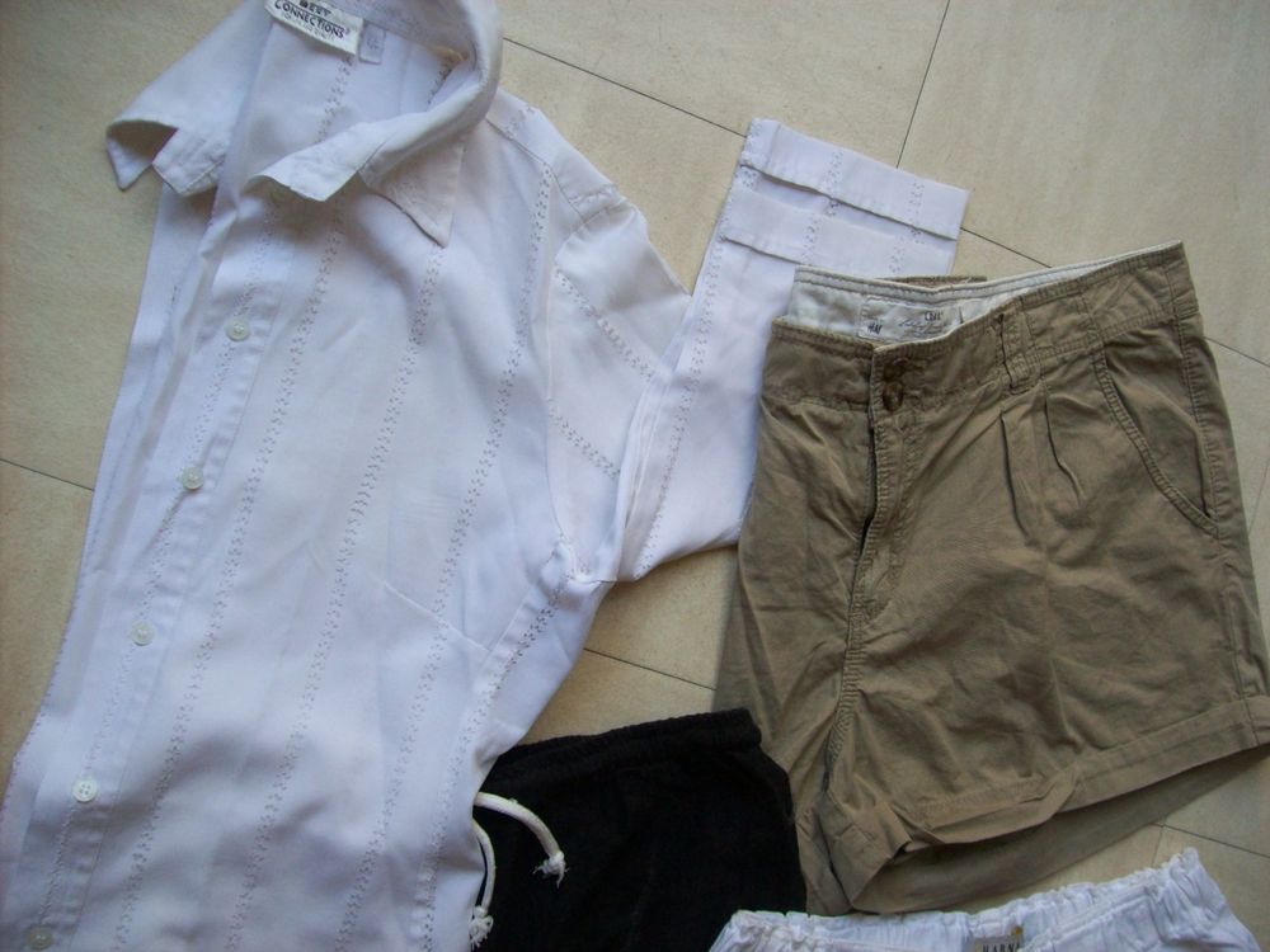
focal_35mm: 36
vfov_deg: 39.7
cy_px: 476
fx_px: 1321
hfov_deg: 51.4
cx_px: 635
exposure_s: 1/64
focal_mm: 6
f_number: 2.7
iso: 116
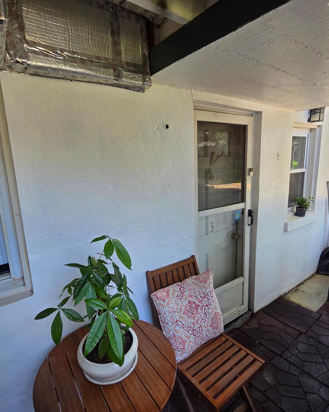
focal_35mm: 17
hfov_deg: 77.0
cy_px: 206
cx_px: 160
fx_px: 207
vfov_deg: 89.6
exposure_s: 1/120
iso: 64
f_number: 2.2
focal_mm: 2.2
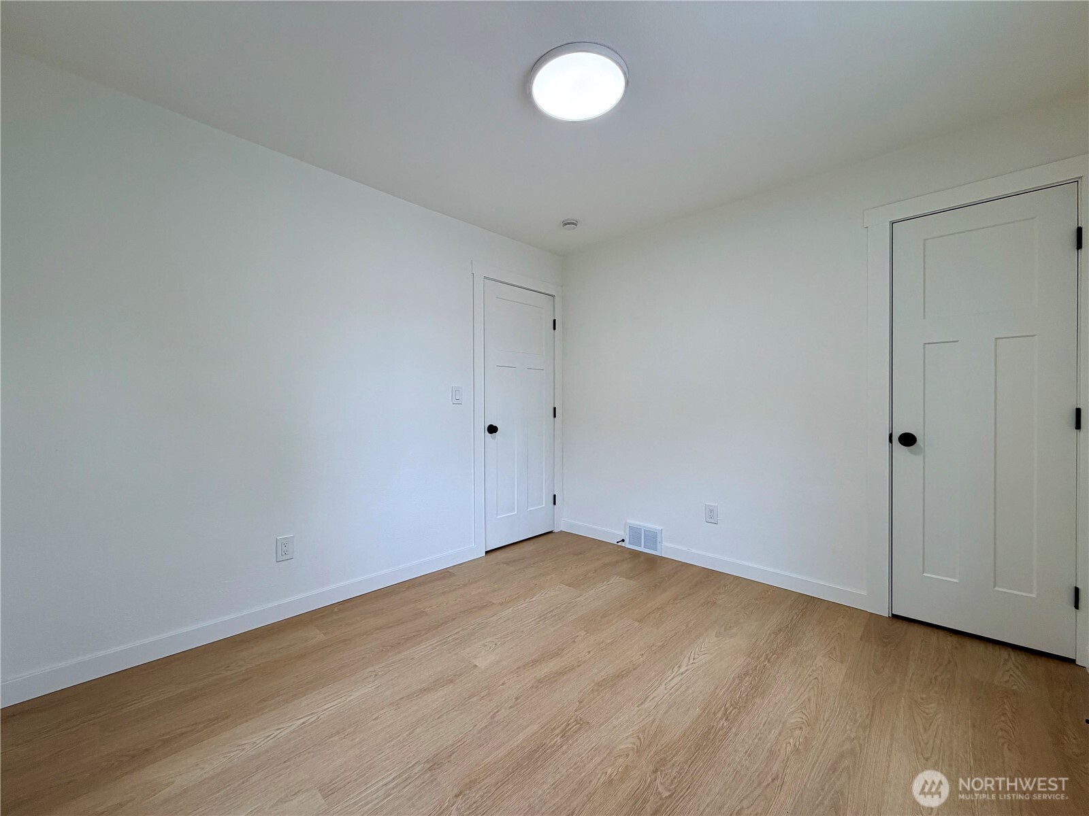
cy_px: 408
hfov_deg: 102.1
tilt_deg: +0.1
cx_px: 544
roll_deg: +0.4
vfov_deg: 85.7
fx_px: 440
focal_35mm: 14
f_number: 2.2
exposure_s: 1/120
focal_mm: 2.22
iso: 80
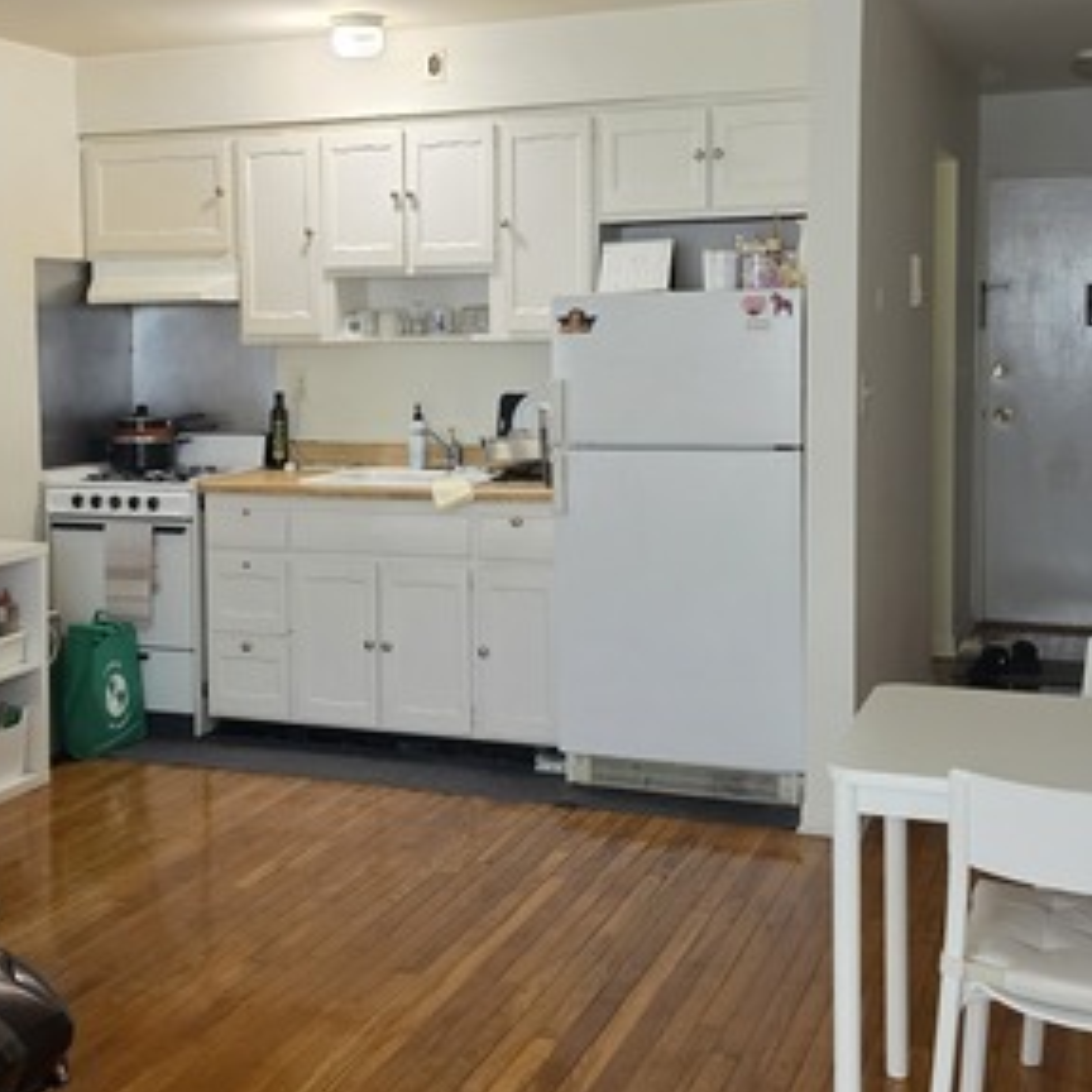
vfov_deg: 36.0
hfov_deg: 35.7
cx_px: 362
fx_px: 1677
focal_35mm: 47
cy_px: 447
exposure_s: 1/120
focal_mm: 6.5
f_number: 1.4
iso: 320
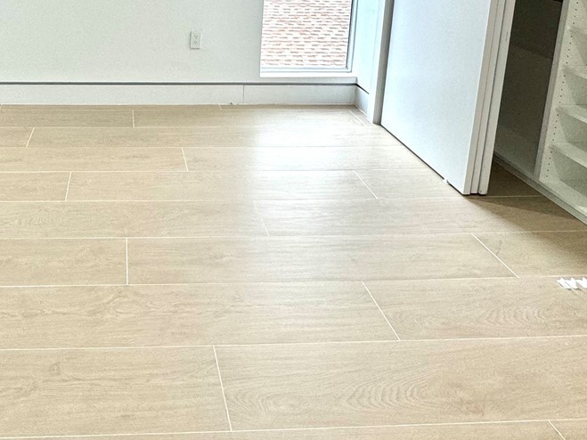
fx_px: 576
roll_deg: -0.7
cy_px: 23
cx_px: 157
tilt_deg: -11.6
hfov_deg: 51.9
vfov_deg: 38.2
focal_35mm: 34
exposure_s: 1/120
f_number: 2.2
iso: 100
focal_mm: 2.22
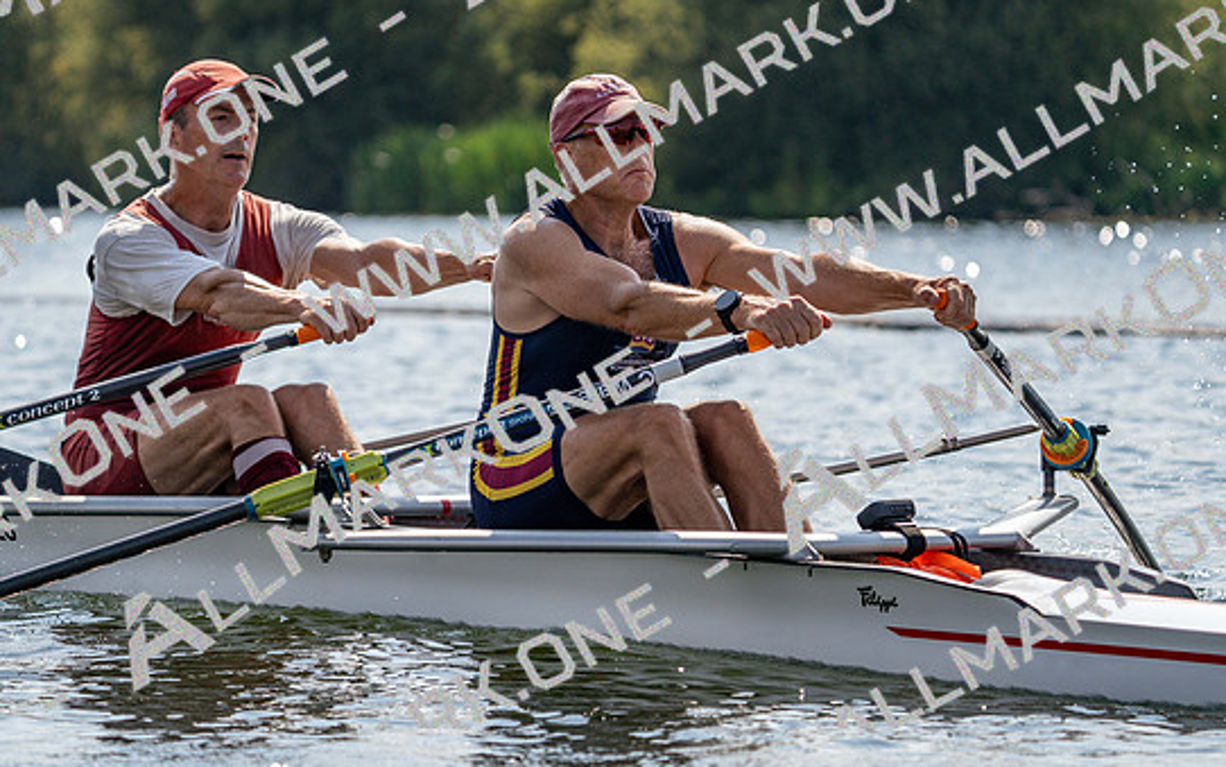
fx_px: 7285
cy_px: 341
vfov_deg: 6.0
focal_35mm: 218
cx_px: 584
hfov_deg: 9.6
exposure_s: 1/1600
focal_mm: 200
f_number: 5.6
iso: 200
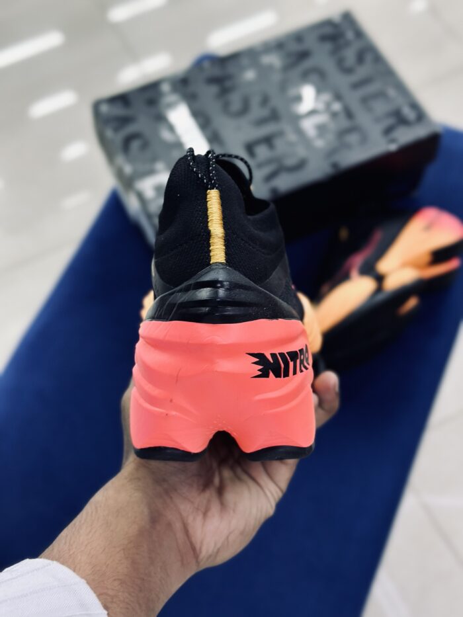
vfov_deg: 39.7
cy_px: 308
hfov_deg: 30.3
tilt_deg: -61.9
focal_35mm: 48
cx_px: 232
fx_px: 856
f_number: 1.78
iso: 125
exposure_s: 1/100
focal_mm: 6.86
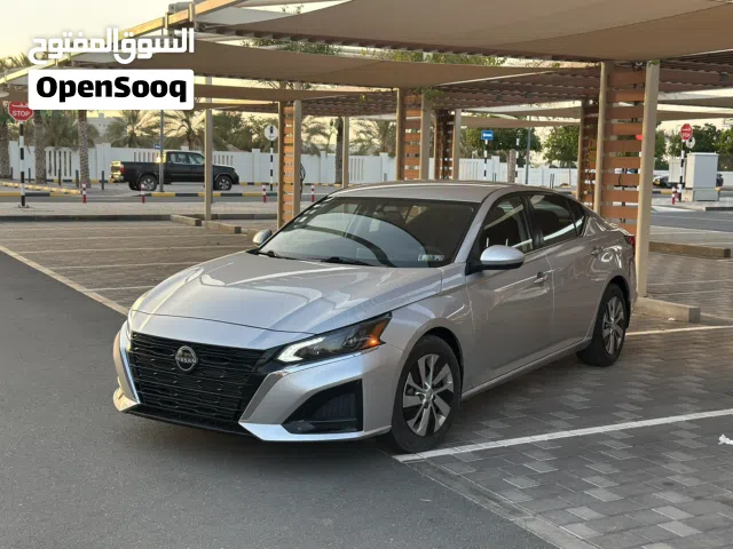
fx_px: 1016
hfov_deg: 39.7
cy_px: 274
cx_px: 366
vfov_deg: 30.3
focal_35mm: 48
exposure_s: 1/262
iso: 80
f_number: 1.78
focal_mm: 6.86
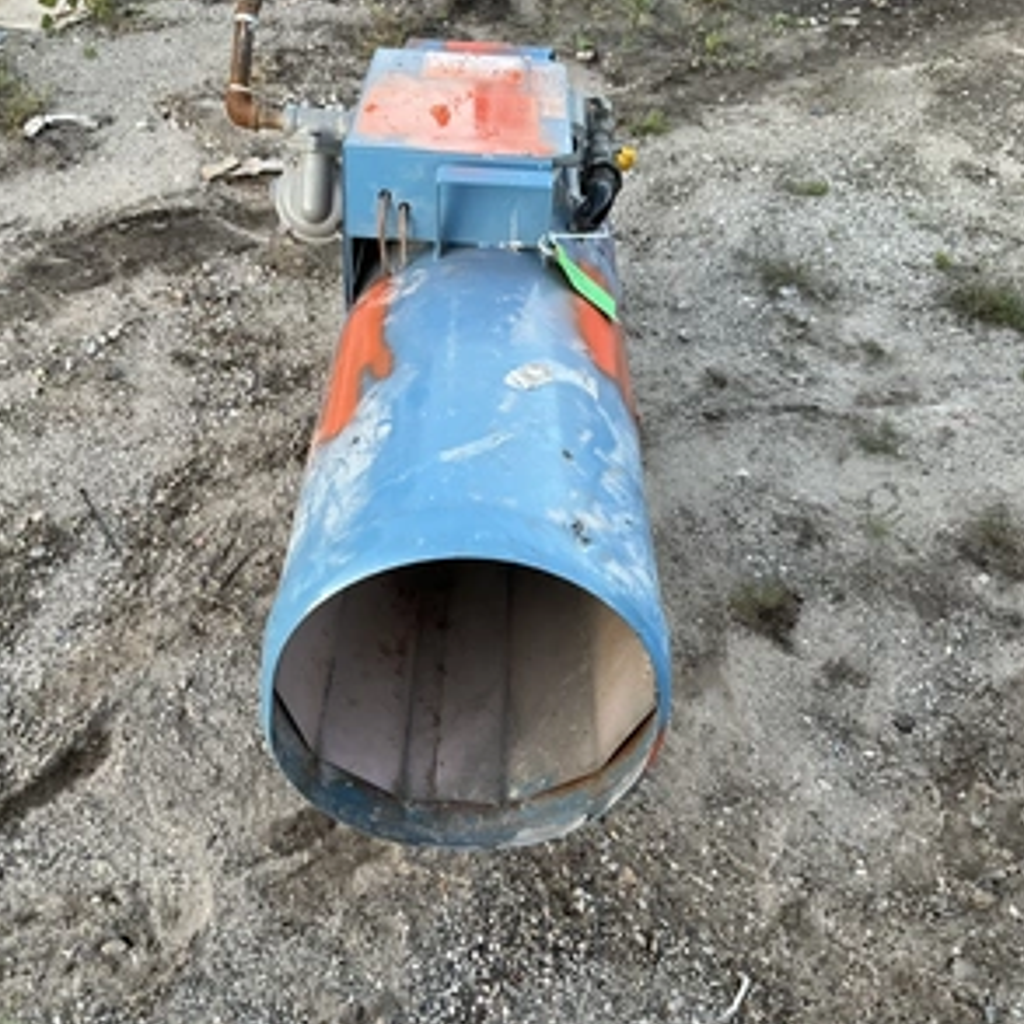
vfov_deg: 47.2
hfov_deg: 47.2
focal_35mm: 35
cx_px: 475
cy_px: 510
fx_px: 1171
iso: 64
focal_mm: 3
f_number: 1.8
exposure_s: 1/103
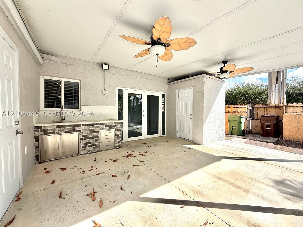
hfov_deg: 102.1
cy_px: 114
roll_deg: +0.3
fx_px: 123
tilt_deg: -1.6
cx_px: 152
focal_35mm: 14
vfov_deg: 85.7
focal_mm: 2.22
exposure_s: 1/770
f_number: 2.2
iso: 32
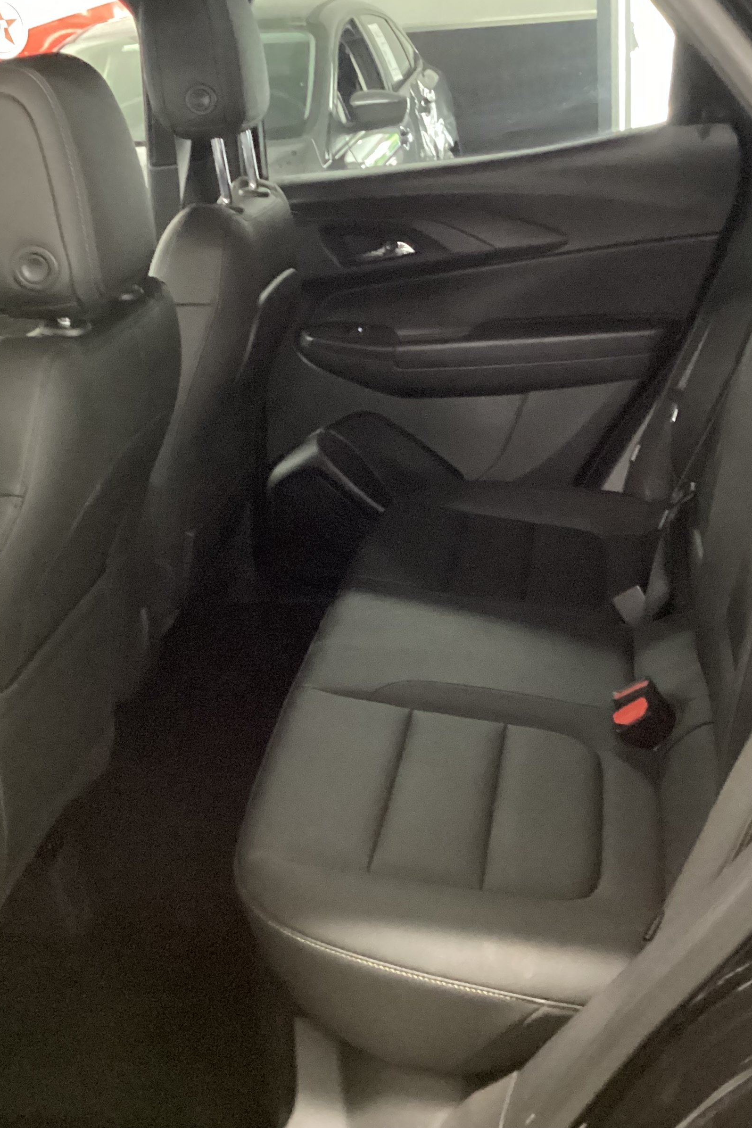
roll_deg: +3.9
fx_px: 1378
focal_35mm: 44
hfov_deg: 30.5
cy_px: 554
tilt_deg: -23.4
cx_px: 394
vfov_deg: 44.5
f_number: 2.4
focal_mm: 3.3
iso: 800
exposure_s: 1/17
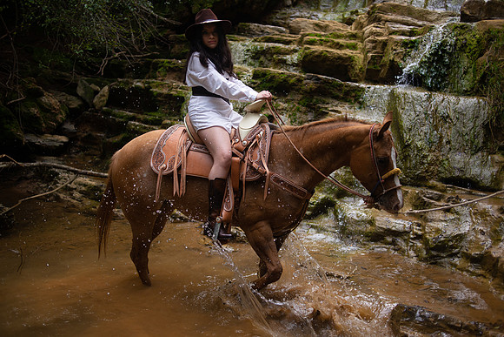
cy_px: 168
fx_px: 490
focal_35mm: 35
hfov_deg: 54.4
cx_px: 252
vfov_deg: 37.9
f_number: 2.8
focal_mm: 35
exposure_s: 1/1250
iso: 400
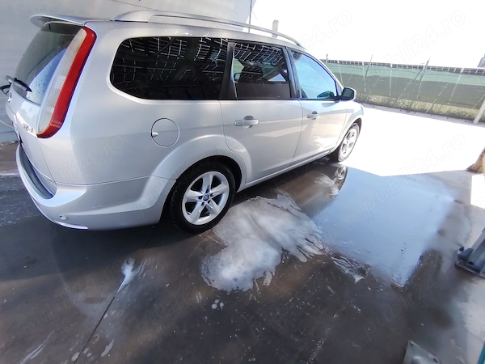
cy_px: 182
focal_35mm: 17
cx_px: 242
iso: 100
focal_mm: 1.42
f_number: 2.2
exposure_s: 1/241
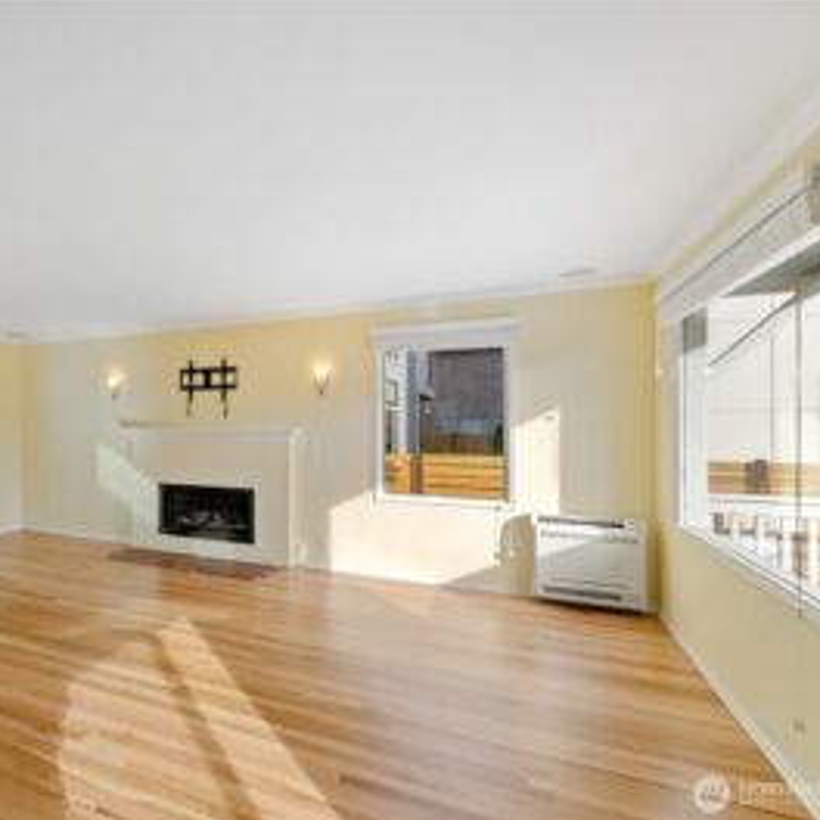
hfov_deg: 77.6
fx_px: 482
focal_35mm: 18
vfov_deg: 80.7
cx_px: 261
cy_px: 412
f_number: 8
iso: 200
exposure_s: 1/50
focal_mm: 14
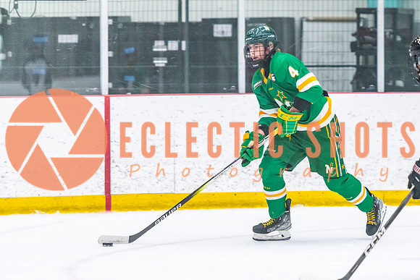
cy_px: 158
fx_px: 2988
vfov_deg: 5.4
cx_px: 310
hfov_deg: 8.0
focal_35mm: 256
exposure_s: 1/800
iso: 4000
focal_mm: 165
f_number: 2.8
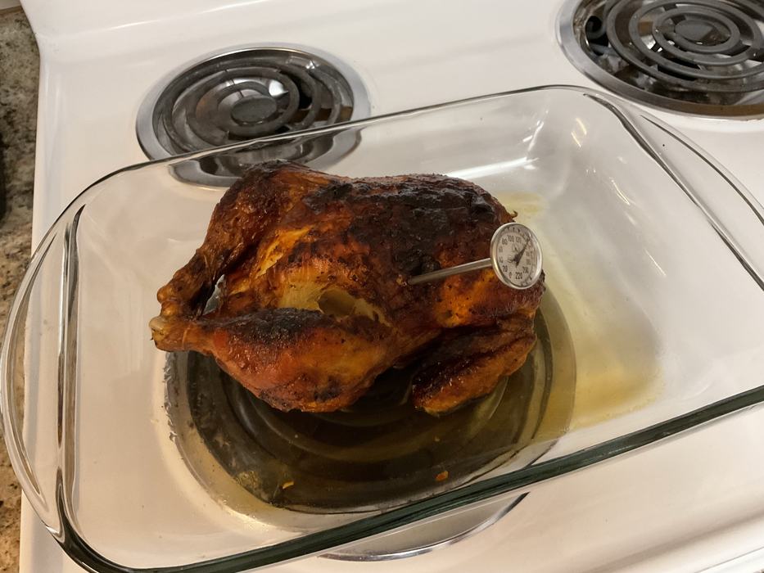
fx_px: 640
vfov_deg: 48.2
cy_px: 286
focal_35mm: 29
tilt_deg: -52.1
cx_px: 382
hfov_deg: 61.7
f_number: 1.8
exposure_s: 1/40
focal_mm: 3
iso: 250
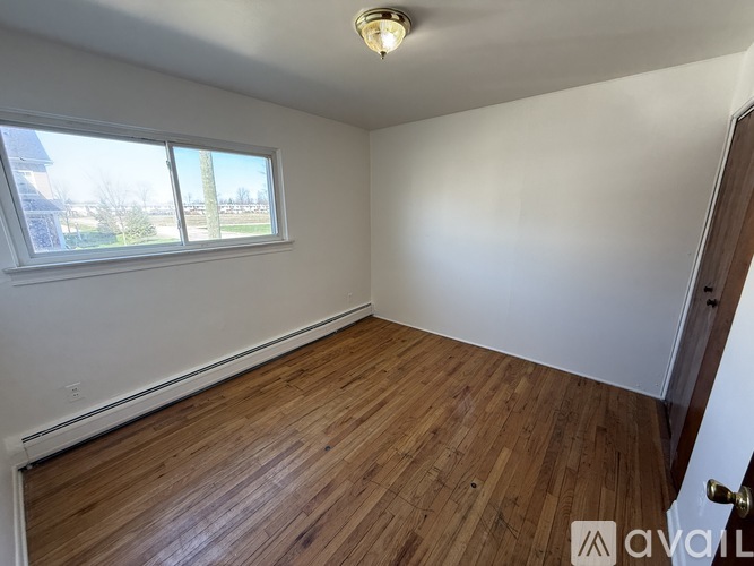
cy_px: 283
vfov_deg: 85.7
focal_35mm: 14
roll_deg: +0.5
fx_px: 305
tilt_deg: -13.6
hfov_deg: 102.1
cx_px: 377
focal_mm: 2.22
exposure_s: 1/99
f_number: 2.2
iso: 125
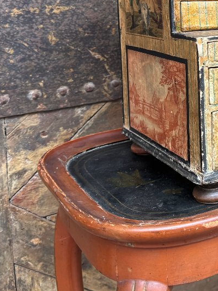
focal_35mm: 54
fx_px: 453
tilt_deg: -9.6
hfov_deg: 25.1
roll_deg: -1.5
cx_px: 243
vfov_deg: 34.3
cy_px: 52
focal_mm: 6.76
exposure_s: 1/121
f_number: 1.78
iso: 100
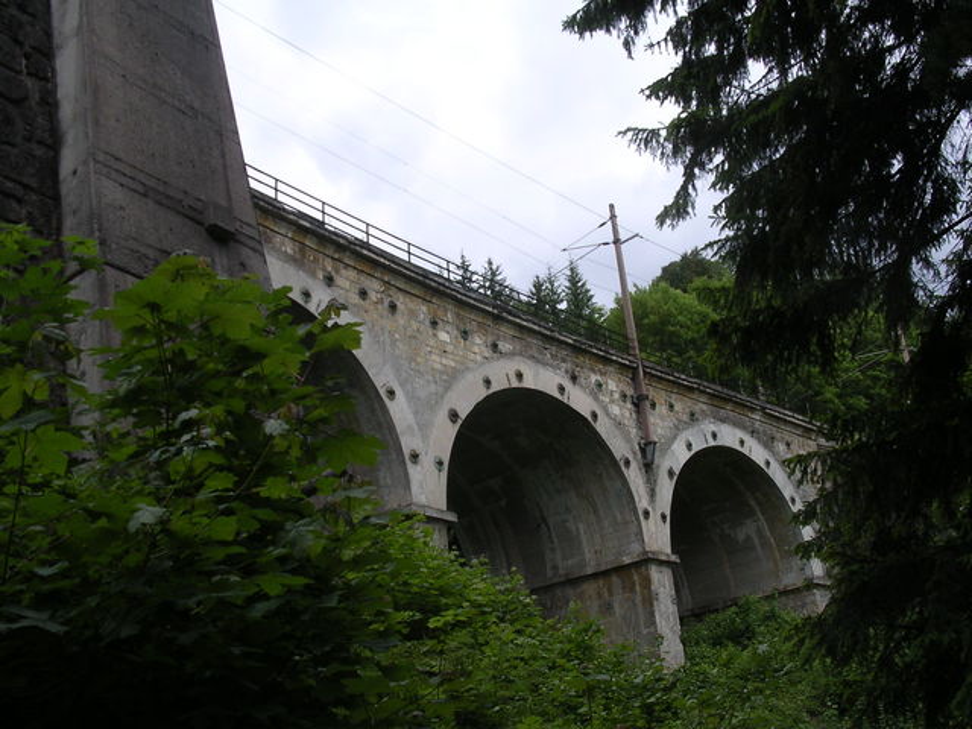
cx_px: 486
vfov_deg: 37.7
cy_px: 364
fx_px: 1067
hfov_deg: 49.0
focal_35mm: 38
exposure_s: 1/128
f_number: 5.6
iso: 100
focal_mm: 5.8
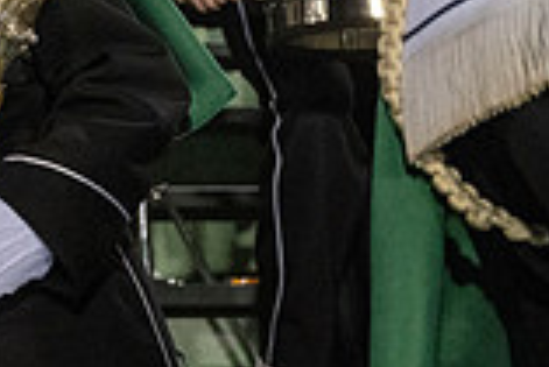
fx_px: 2427
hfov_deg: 12.3
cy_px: -211
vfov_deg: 8.4
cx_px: -266
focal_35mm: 159
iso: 2500
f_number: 4
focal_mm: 43
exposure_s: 1/500
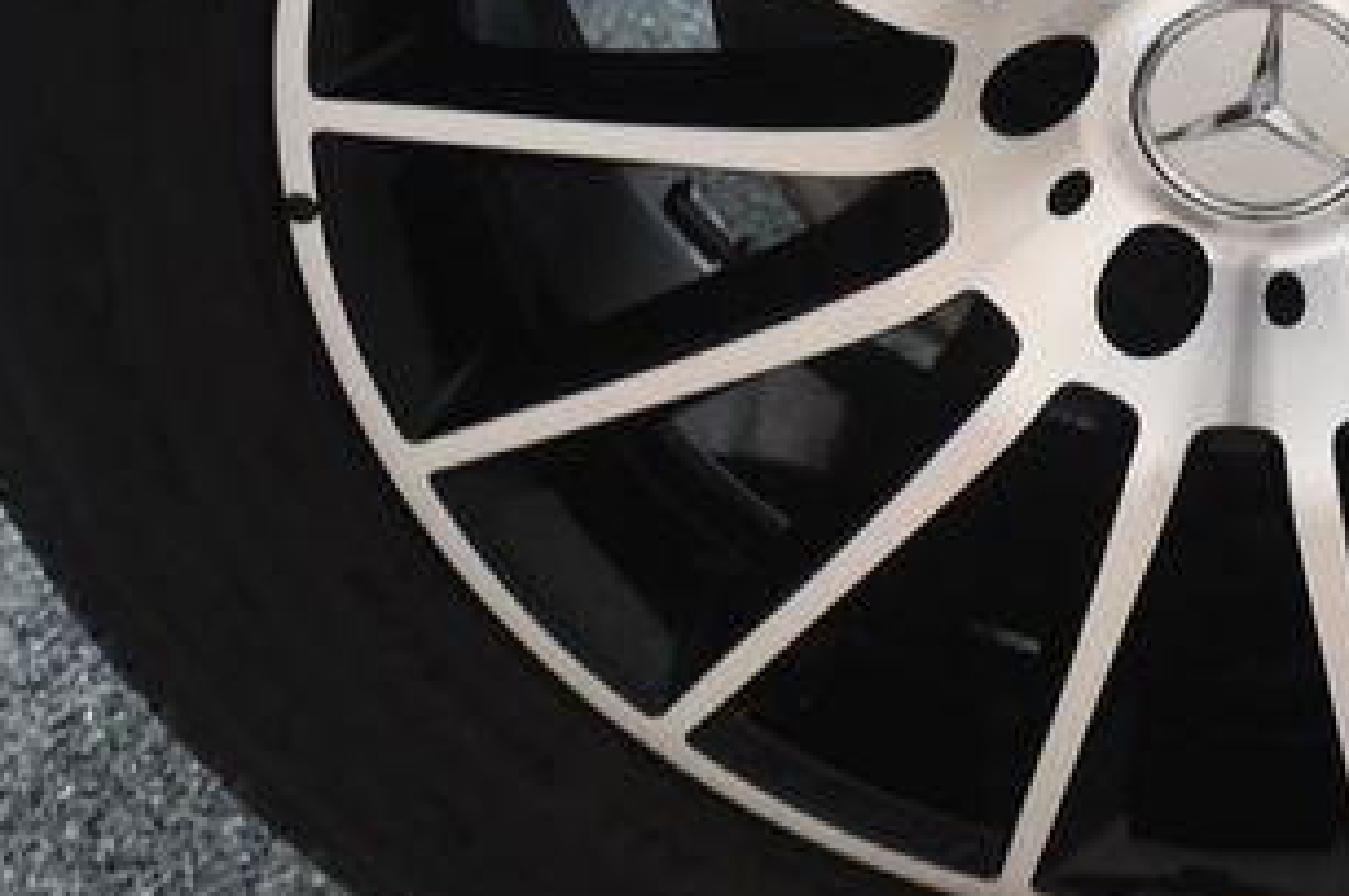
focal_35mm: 125
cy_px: 70
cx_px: 1362
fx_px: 4679
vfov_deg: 10.9
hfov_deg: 16.1
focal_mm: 40
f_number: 4.5
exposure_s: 1/100
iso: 3200
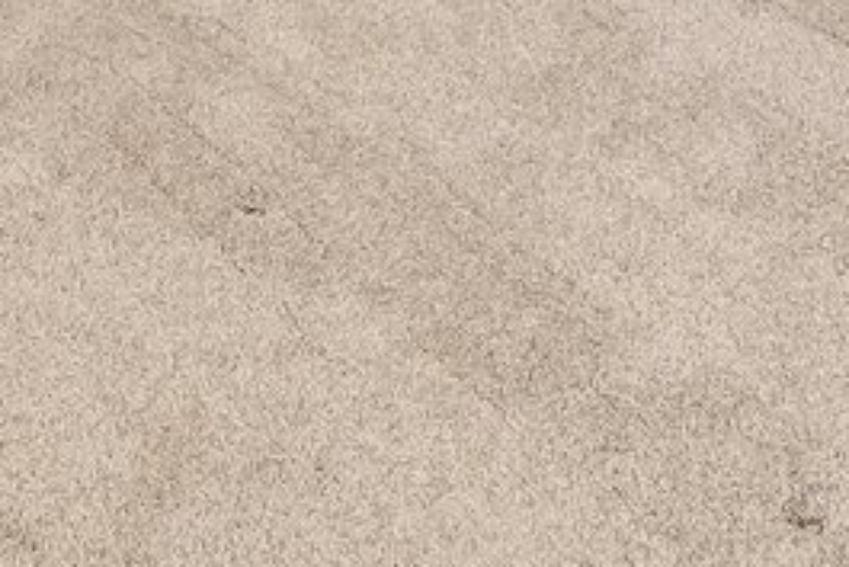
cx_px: 160
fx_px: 2548
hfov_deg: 18.7
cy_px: -1277
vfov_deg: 9.3
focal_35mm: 108
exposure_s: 1/30
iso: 640
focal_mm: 14
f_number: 8
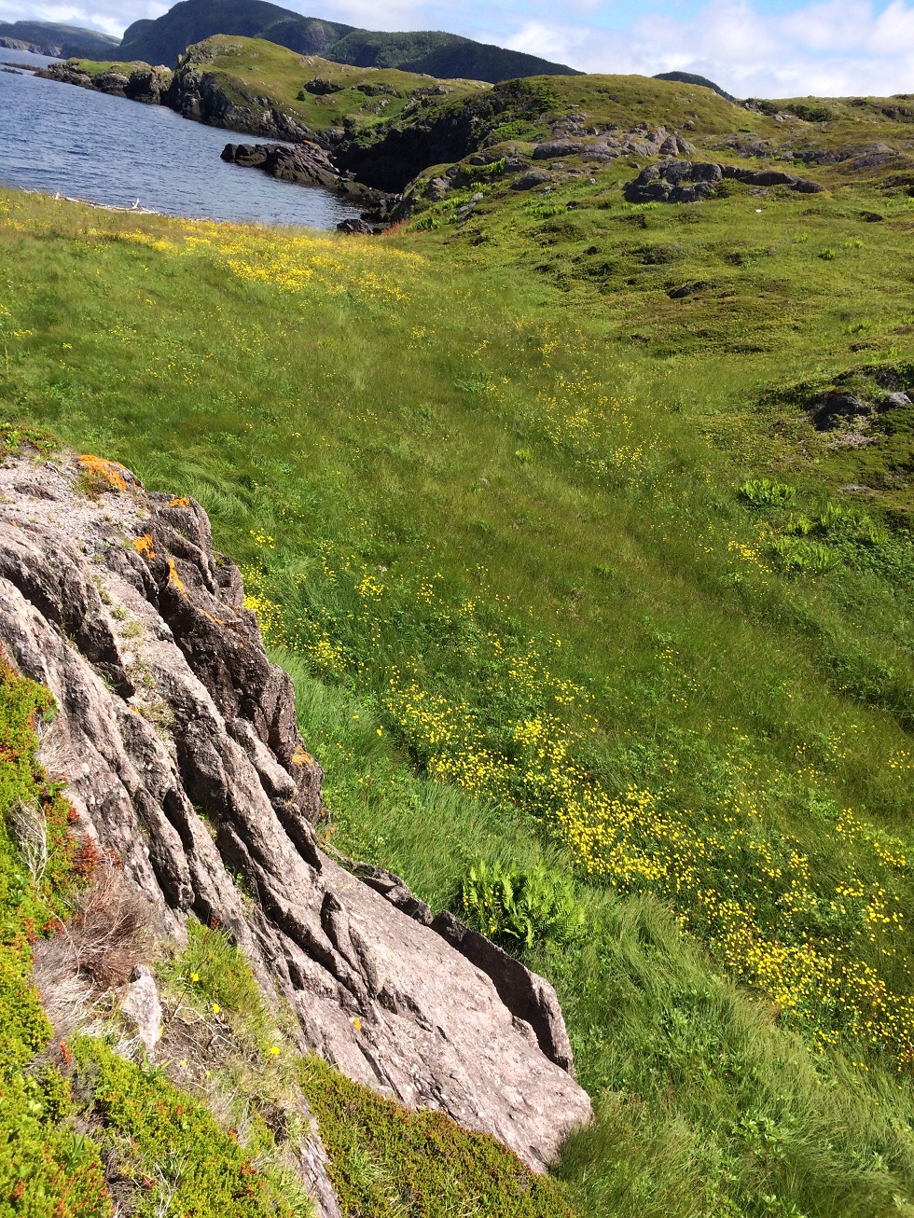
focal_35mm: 29
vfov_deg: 61.7
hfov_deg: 48.2
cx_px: 457
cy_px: 609
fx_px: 1021
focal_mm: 4.15
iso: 32
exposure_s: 1/1642
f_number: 2.2
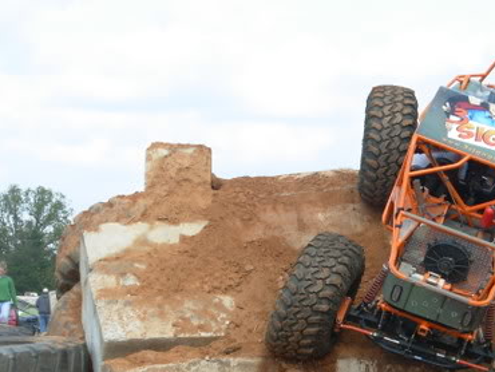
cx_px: 404
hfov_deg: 11.8
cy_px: 257
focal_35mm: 166
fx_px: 2375
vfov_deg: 8.9
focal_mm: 15.9
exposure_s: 1/304
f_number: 3.9
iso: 50
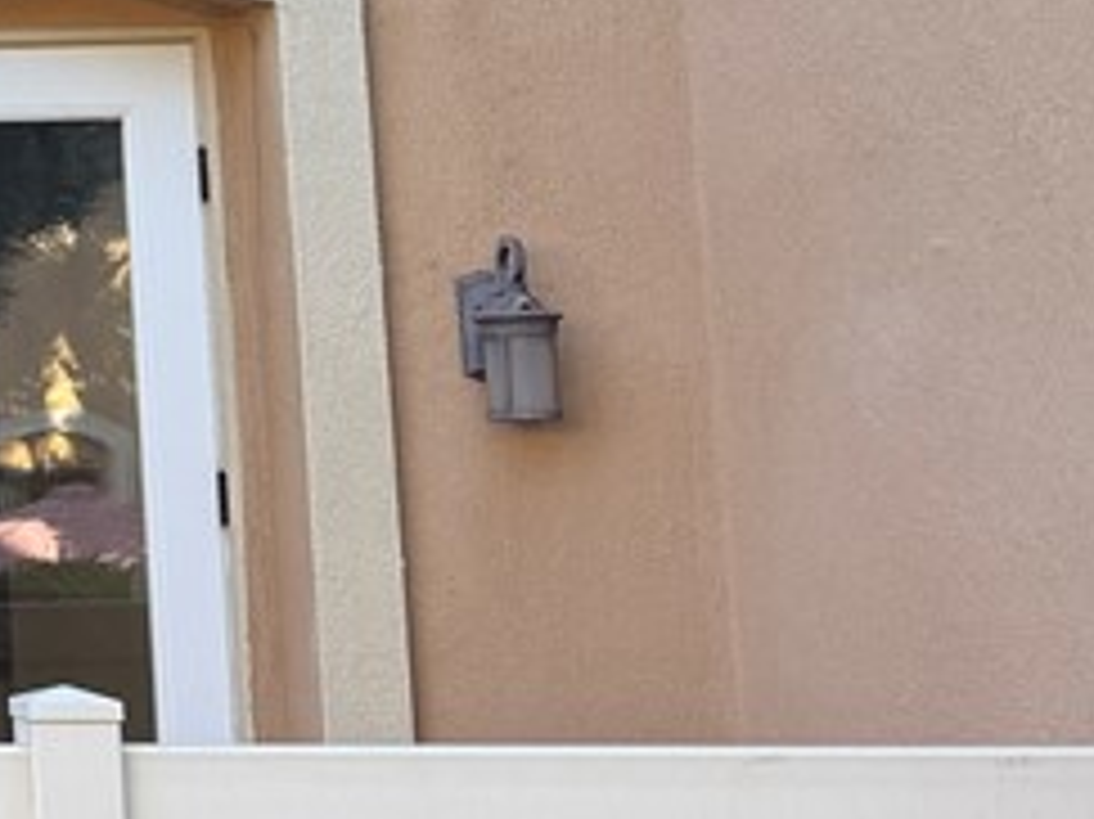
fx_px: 3190
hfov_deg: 15.2
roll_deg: +0.7
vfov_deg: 14.5
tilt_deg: +7.1
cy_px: 108
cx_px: -1166
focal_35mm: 101
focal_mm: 6.76
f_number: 1.78
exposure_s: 1/344
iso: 80
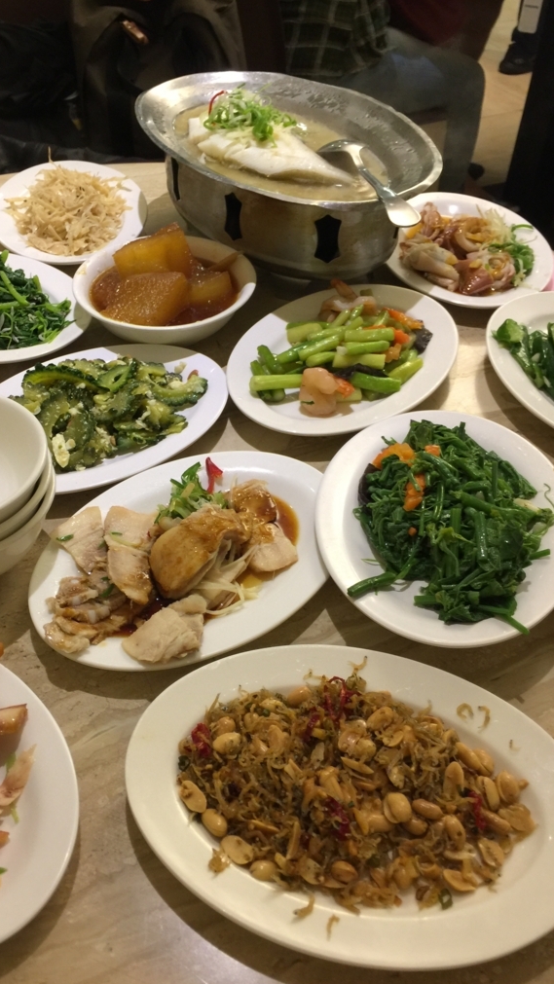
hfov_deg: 36.5
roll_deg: +1.1
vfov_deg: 61.0
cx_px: 203
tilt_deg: -42.2
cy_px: 494
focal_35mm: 32
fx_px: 835
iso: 50
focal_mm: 4.15
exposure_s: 1/15
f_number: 2.2
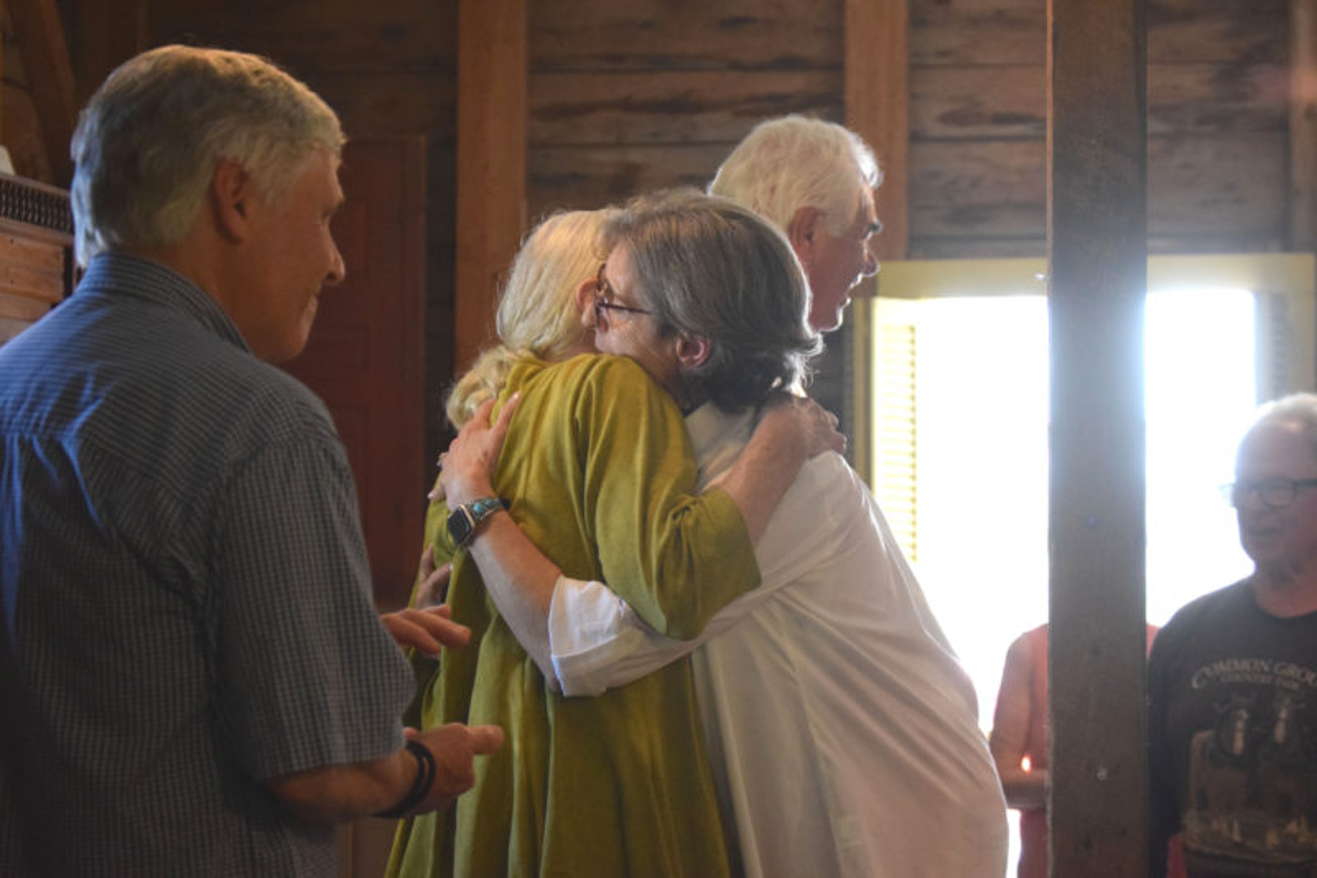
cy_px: 439
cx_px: 658
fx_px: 3017
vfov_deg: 16.5
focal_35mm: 82
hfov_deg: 24.6
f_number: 4
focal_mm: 55
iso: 3200
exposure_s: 1/320
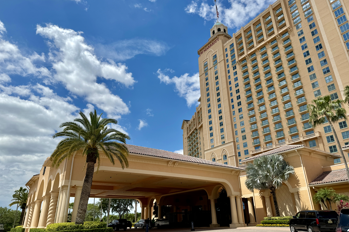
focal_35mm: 25
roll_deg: +0.4
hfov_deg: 71.5
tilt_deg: +25.3
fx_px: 242
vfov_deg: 51.3
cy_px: 116
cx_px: 174
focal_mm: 6.76
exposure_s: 1/7937
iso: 80
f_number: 1.78
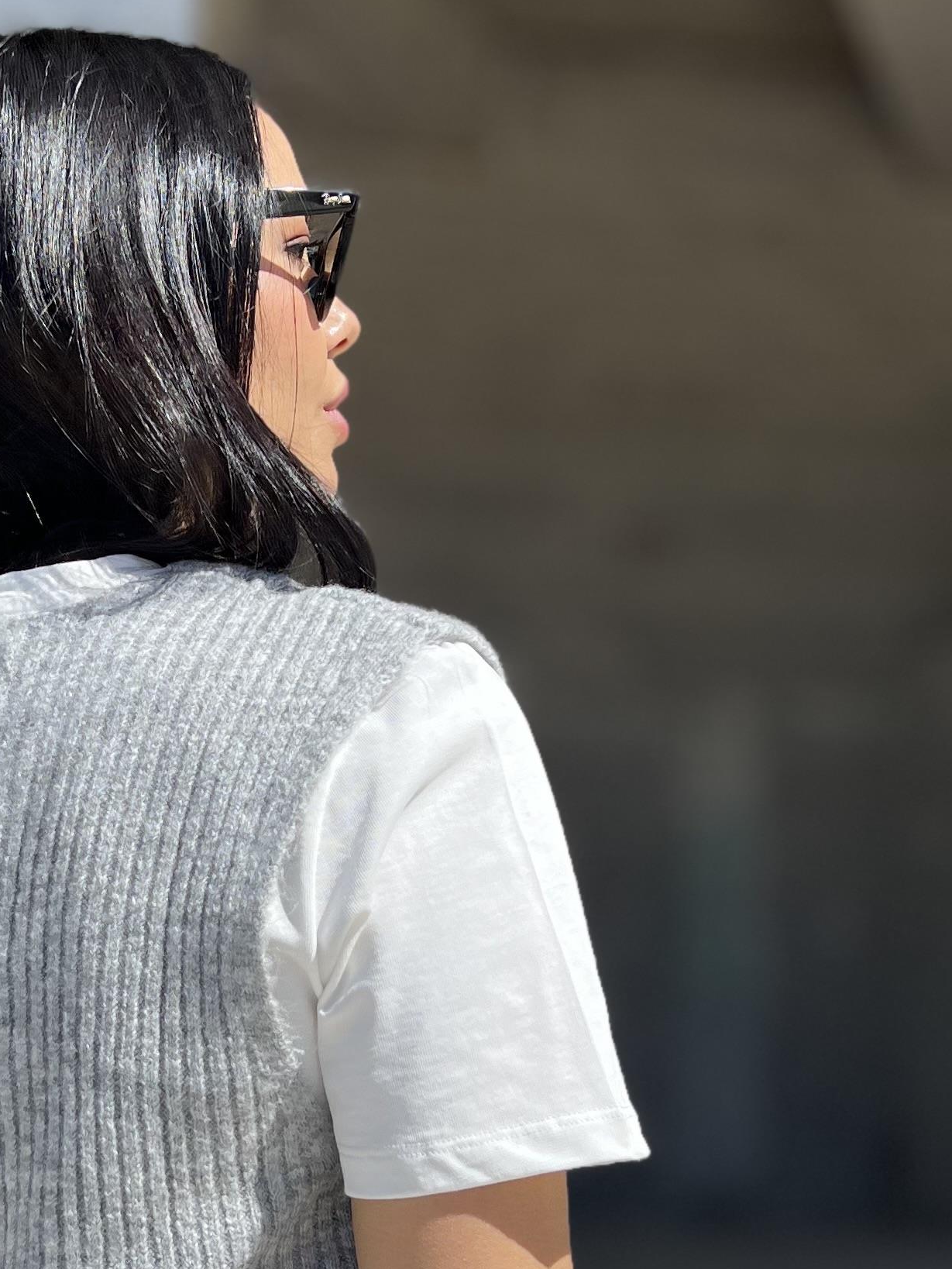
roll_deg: -1.9
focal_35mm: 64
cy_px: 751
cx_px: 125
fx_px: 2346
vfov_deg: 30.2
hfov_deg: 22.5
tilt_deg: +6.9
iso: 50
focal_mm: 5.7
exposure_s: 1/3571
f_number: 1.5
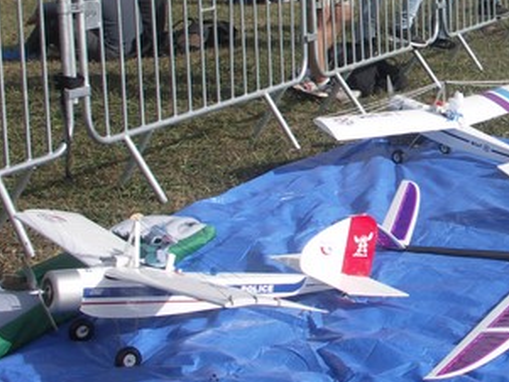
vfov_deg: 15.8
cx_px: 599
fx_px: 1368
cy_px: 78
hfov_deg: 19.9
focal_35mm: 93
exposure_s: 1/320
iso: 50
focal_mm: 9.1
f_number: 5.6
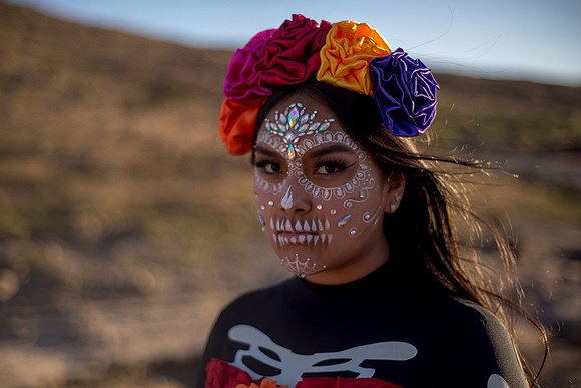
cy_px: 194
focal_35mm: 50
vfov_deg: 27.0
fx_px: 807
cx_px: 290
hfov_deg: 39.6
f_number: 1.8
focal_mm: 50
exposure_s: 1/4000
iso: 100
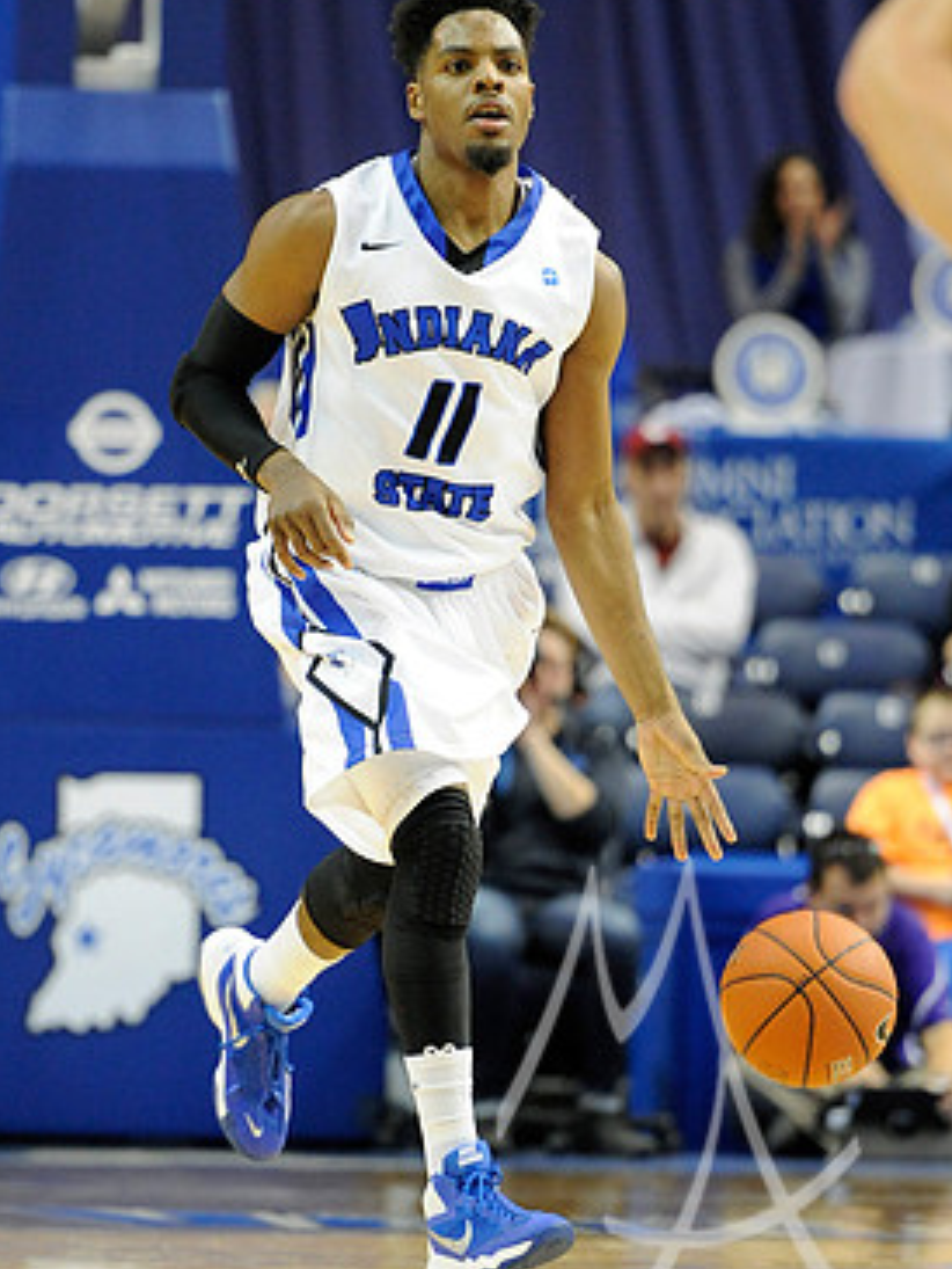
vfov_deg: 8.4
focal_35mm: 237
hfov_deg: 6.3
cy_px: 619
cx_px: 450
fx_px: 8685
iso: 3200
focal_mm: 200
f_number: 3.2
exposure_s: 1/800
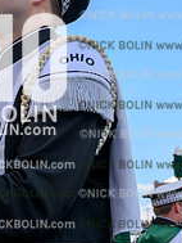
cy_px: 75
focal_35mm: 99
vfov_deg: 19.7
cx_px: -24
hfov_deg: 14.6
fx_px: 693
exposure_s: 1/100
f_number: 7.1
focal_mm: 33.5
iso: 80
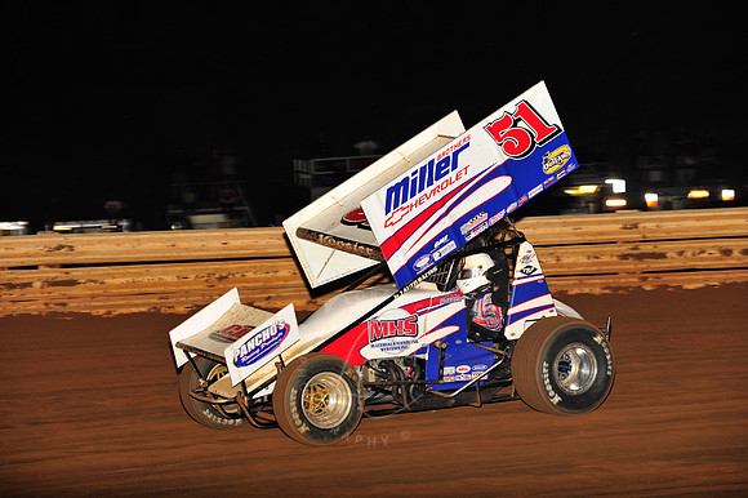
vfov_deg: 11.0
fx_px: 2596
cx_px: 374
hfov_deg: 16.4
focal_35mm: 125
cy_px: 249
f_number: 6.3
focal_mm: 125
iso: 1000
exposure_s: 1/320
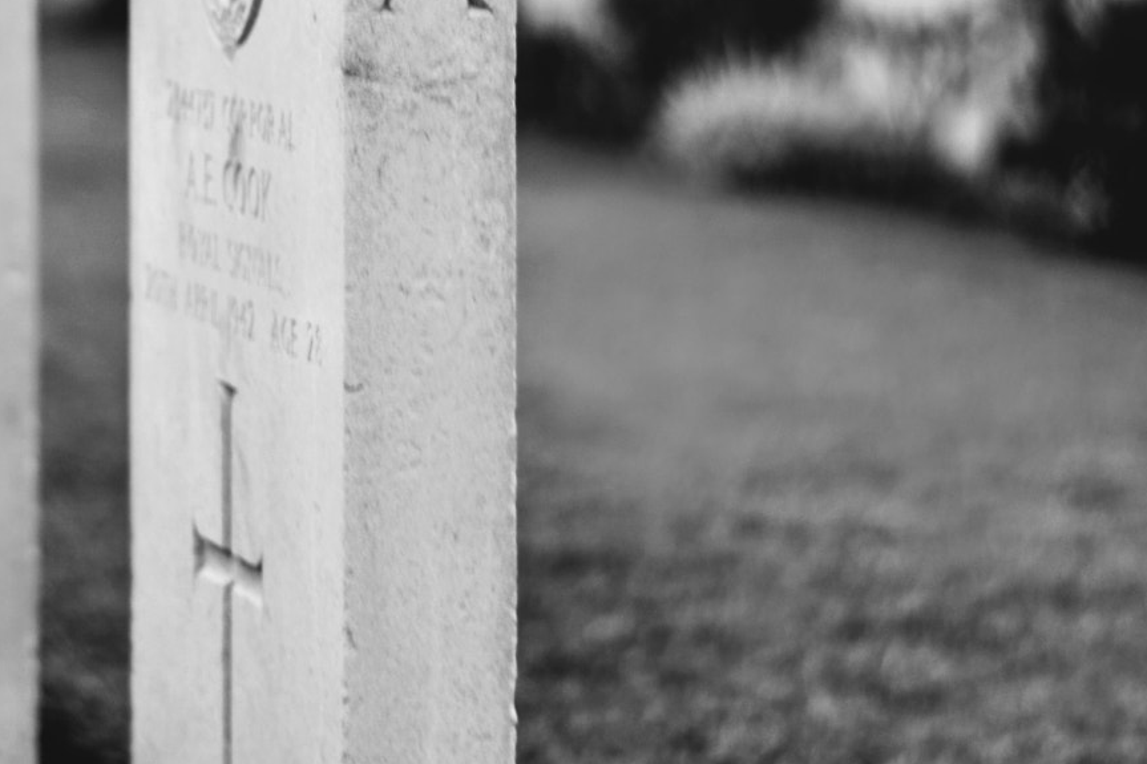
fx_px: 5670
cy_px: 111
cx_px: 114
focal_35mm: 178
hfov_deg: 11.5
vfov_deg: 7.7
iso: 100
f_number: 1.8
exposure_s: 1/30
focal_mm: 50
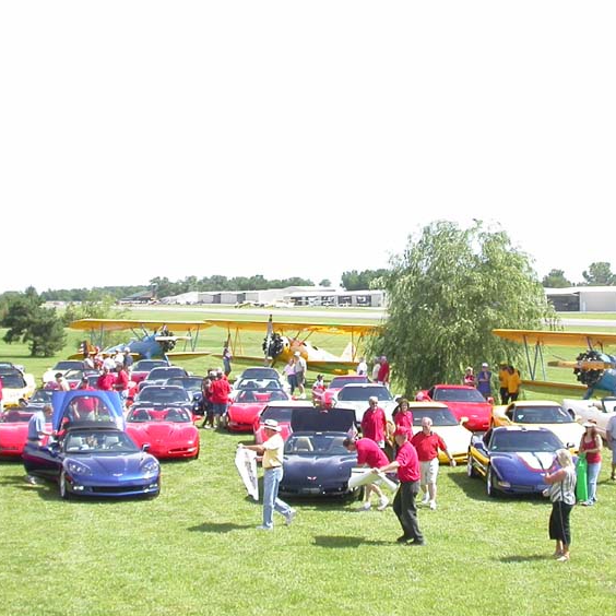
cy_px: 301
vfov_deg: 28.2
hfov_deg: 28.2
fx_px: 1228
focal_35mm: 61
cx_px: 308
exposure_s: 1/1000
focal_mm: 7.85
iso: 100
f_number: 2.6
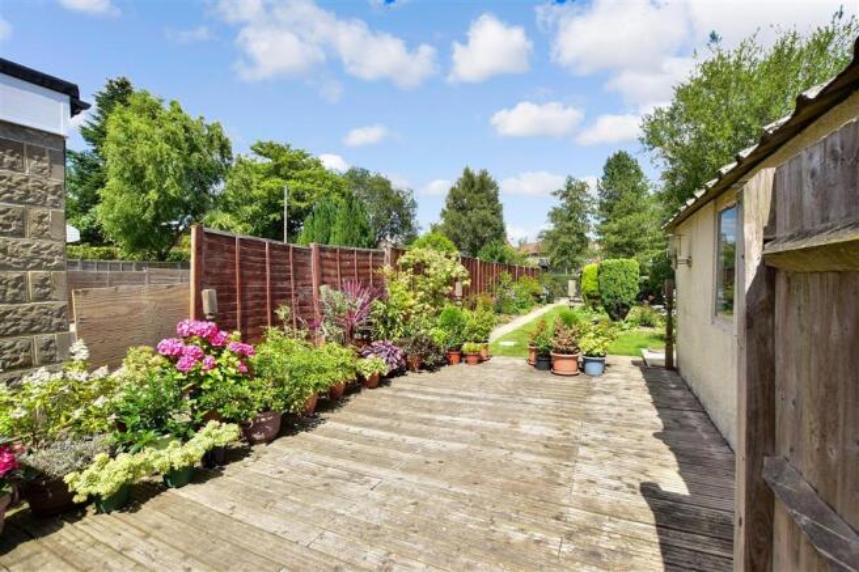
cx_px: 430
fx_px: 358
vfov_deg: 77.3
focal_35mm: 15
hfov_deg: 100.4
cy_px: 286
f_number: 11
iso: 500
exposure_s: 1/500
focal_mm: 10
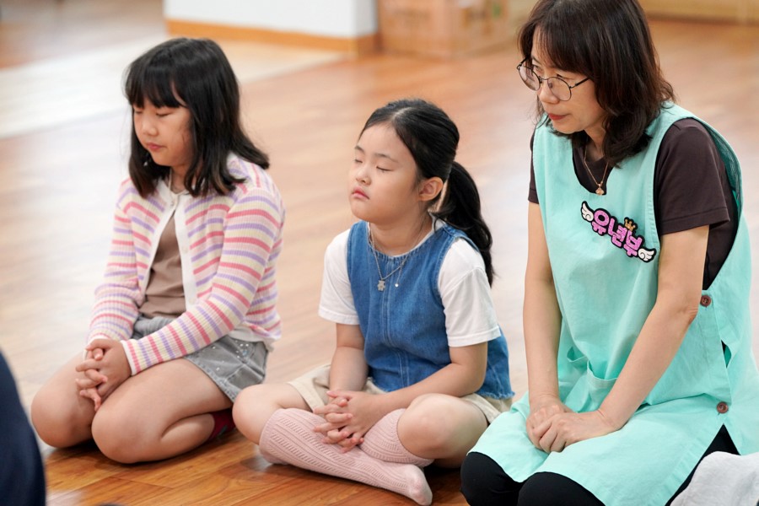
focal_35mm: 141
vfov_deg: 9.7
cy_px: 253
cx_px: 380
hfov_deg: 14.6
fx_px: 2973
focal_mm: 141
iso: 2500
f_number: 4
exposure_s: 1/160
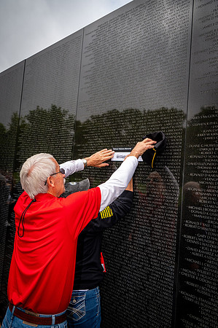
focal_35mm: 26
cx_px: 109
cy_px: 164
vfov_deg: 69.4
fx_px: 237
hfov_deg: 49.5
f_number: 8
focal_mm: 26
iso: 500
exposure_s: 1/640
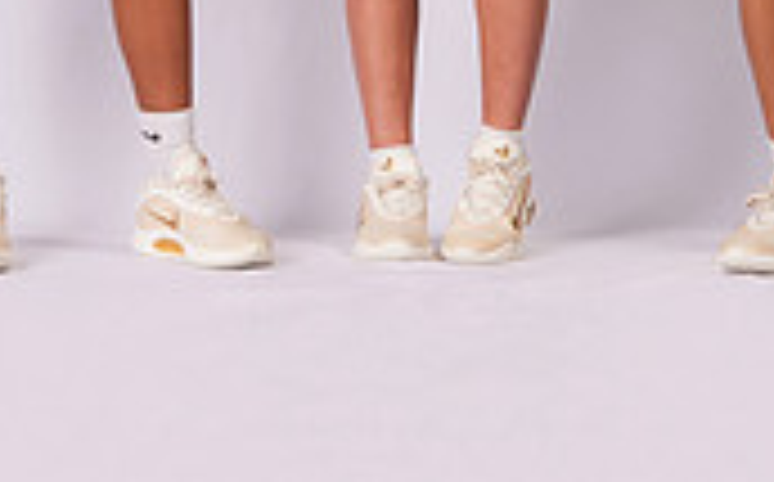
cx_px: 414
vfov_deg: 6.7
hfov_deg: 11.2
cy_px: -527
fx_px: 3939
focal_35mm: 187
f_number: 11
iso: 400
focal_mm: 70
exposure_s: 1/200
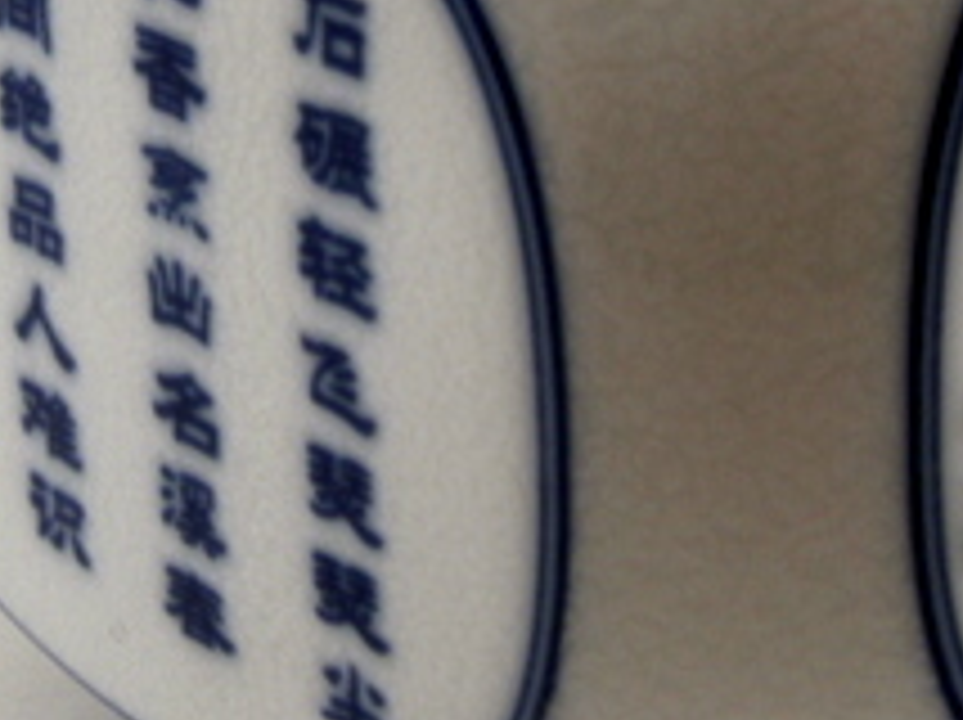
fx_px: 3640
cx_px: 644
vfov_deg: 11.2
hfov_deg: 15.0
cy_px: -40
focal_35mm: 131
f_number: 3
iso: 64
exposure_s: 1/125
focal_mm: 7.5
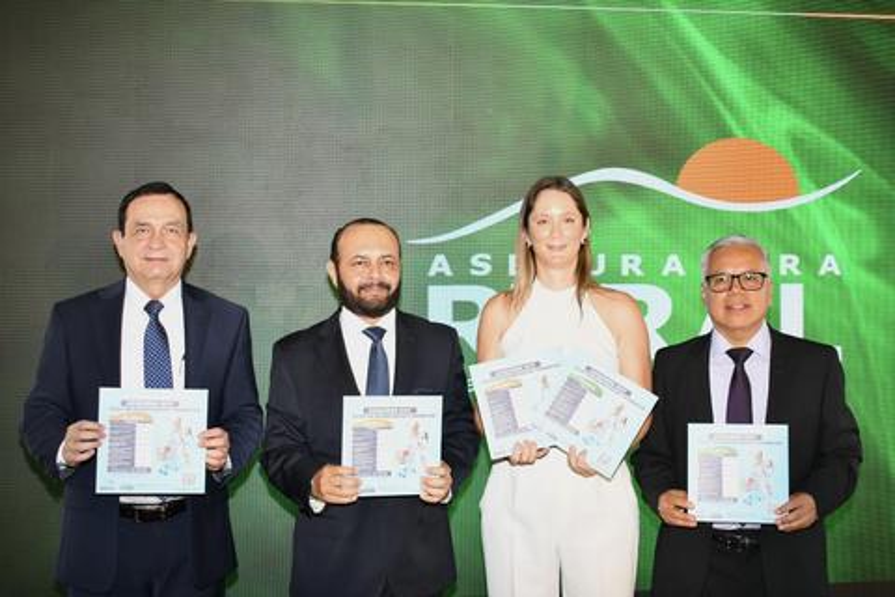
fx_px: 1144
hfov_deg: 42.7
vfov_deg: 29.2
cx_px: 448
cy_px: 298
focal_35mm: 46
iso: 250
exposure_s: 1/60
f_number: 4.2
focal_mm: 31
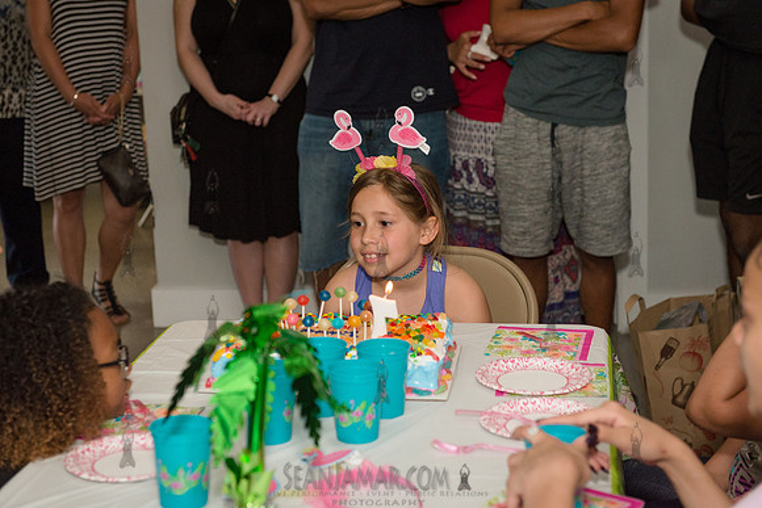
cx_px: 381
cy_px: 254
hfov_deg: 28.8
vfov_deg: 19.5
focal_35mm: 70
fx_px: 1482
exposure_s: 1/640
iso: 1600
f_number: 4.5
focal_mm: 70
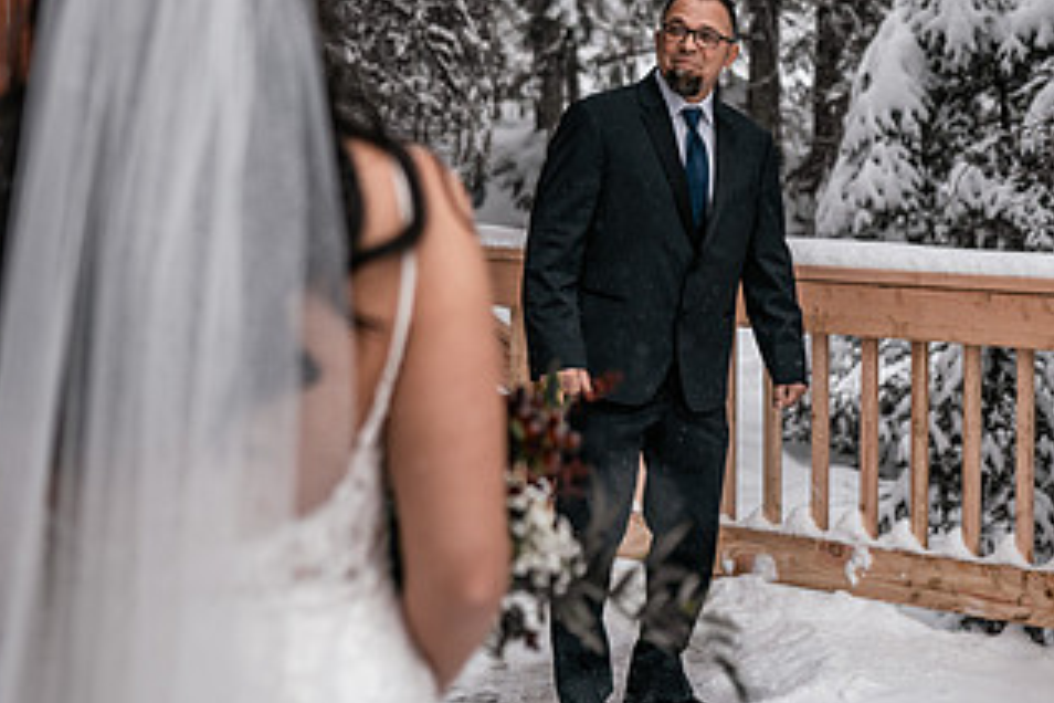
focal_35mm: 65
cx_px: 514
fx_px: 1903
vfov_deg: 20.5
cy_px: 81
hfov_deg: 31.0
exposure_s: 1/400
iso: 200
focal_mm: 35
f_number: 2
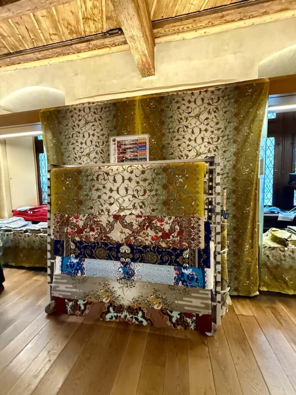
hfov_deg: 85.7
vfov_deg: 102.1
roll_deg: +1.2
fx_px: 160
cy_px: 198
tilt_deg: -5.5
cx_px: 148
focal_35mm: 14
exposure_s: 1/60
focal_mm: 2.22
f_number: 2.2
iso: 1250
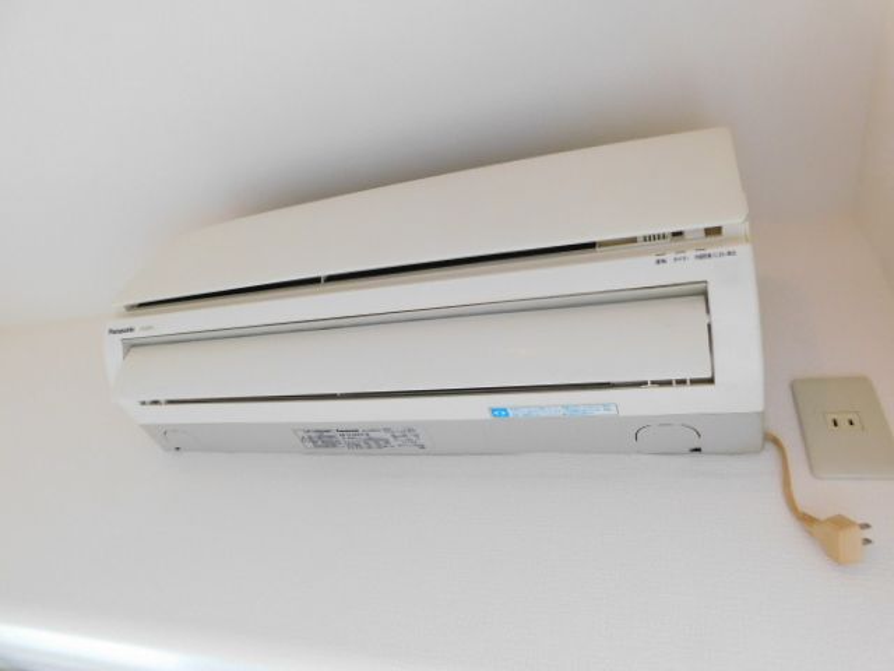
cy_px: 336
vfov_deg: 58.9
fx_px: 594
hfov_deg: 73.9
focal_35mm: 23
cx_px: 447
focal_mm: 4
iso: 280
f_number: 3
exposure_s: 1/30
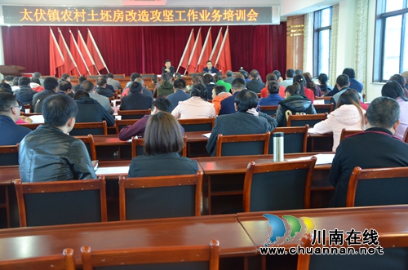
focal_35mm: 48
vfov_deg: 27.9
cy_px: 135
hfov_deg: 41.2
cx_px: 204
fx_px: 543
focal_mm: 32
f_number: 4.2
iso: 1600
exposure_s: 1/25
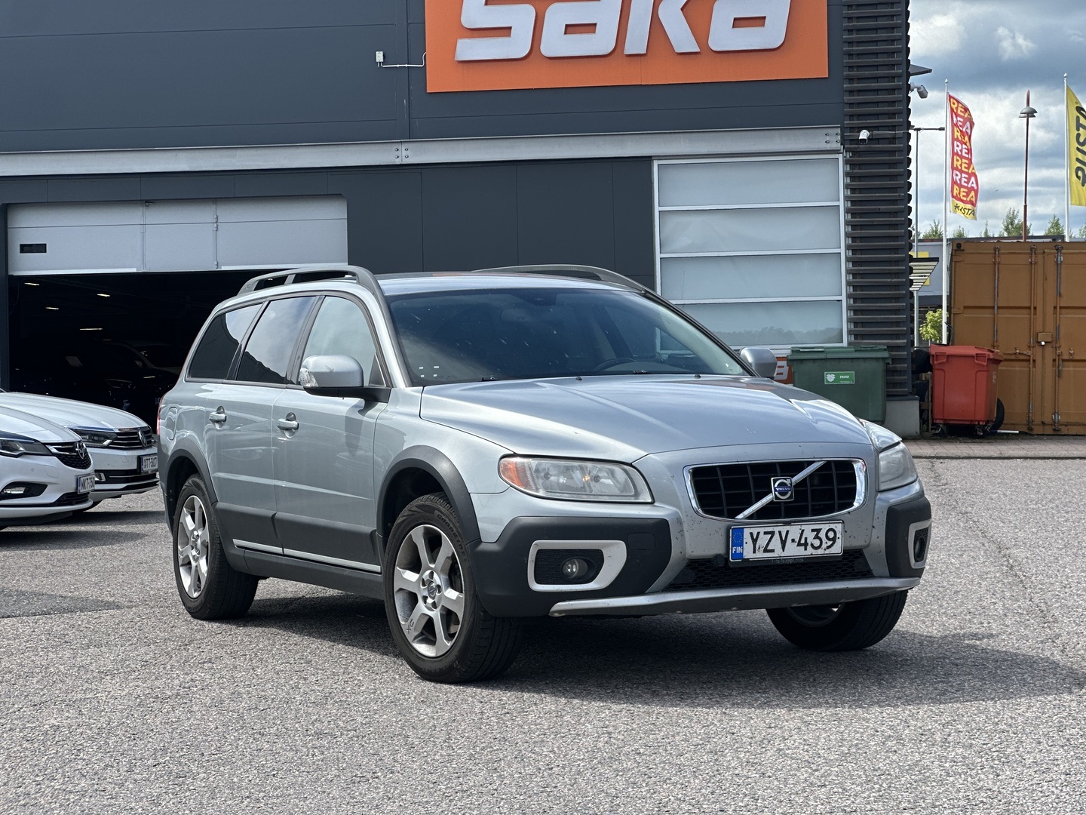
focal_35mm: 77
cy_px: 408
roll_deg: +1.4
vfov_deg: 19.1
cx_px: 543
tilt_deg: +2.1
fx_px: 2416
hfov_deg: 25.3
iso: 32
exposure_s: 1/479
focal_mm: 9
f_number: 2.8
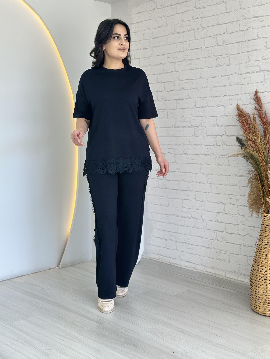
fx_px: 499
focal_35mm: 48
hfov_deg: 30.3
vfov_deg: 39.7
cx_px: 135
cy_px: 180
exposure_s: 1/144
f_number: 1.78
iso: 64
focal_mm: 6.86
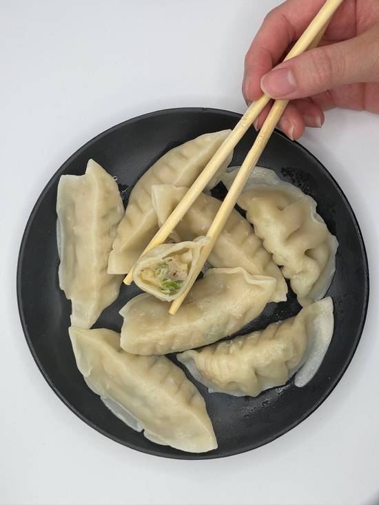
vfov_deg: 39.7
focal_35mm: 48
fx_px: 701
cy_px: 252
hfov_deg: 30.3
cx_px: 190
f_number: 1.78
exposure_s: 1/568
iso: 64
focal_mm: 6.76
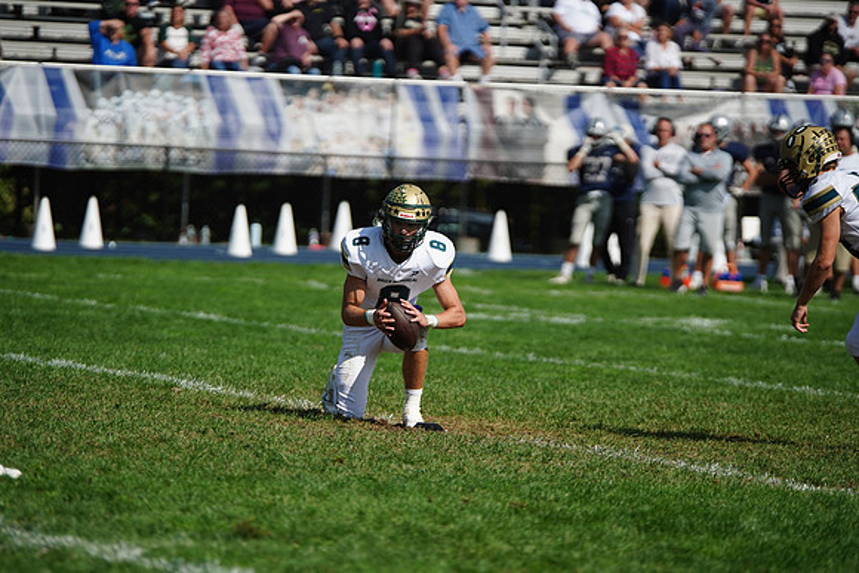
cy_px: 286
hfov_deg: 8.3
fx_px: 5895
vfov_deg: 5.6
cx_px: 430
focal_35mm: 247
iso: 400
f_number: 2.8
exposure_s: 1/8000
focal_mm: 247
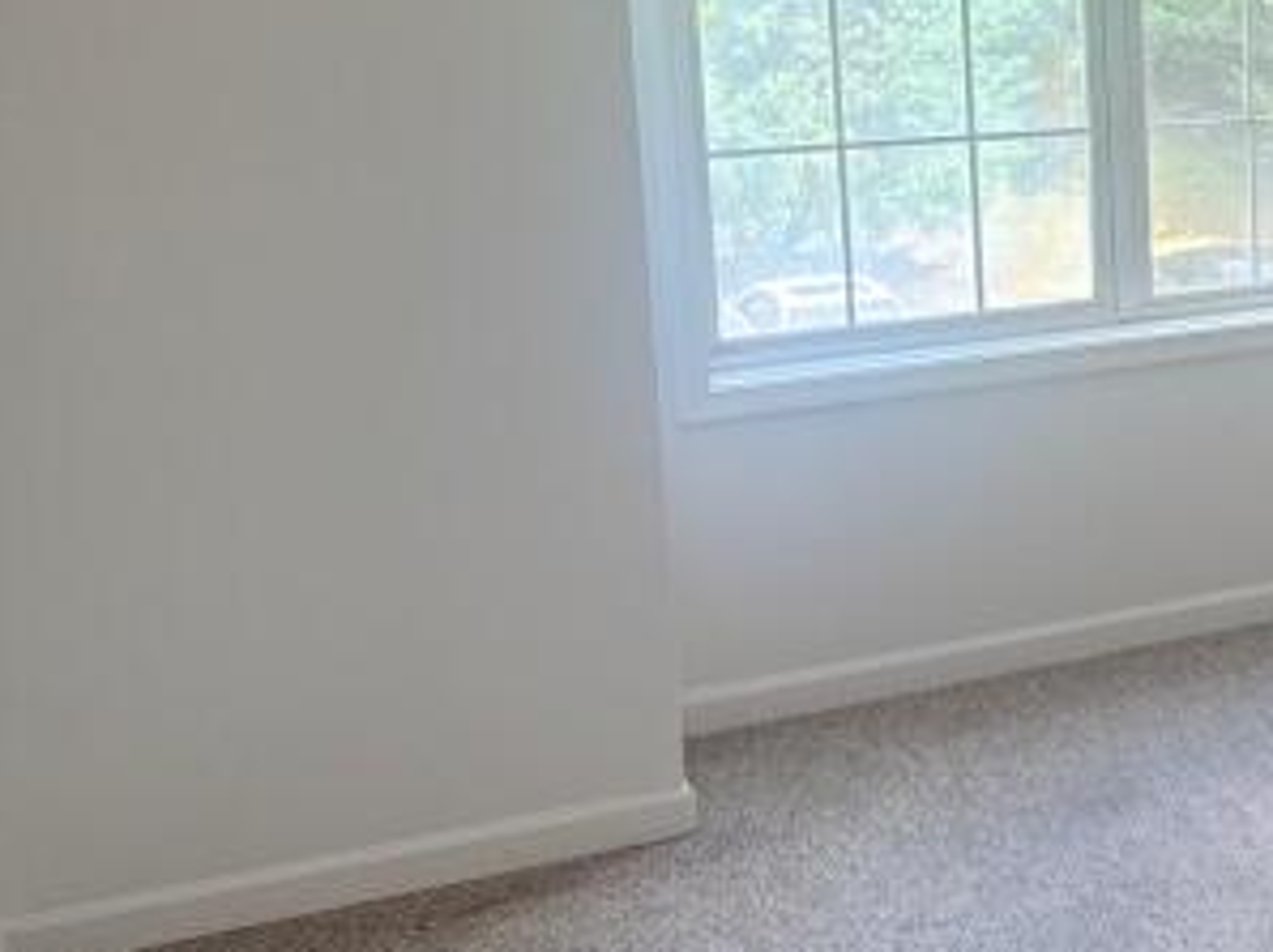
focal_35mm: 58
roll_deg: +0.5
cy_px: 222
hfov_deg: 29.4
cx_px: 1461
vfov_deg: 24.9
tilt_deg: -8.3
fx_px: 2131
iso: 125
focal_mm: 6.76
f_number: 1.78
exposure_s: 1/151
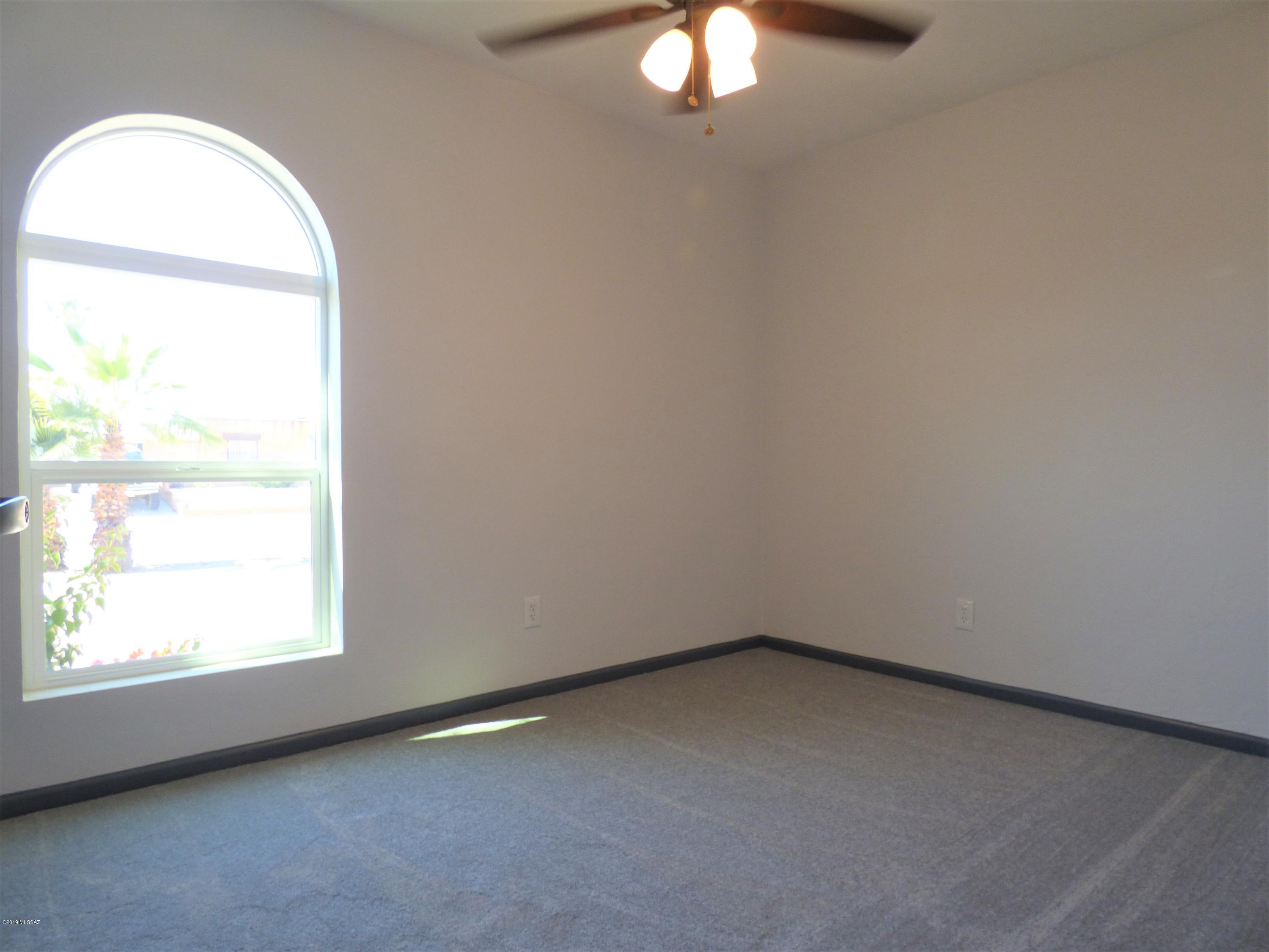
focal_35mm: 20
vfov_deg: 66.0
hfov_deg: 81.7
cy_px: 476
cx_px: 634
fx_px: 733
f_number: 2.8
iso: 100
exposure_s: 1/60
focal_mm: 3.58
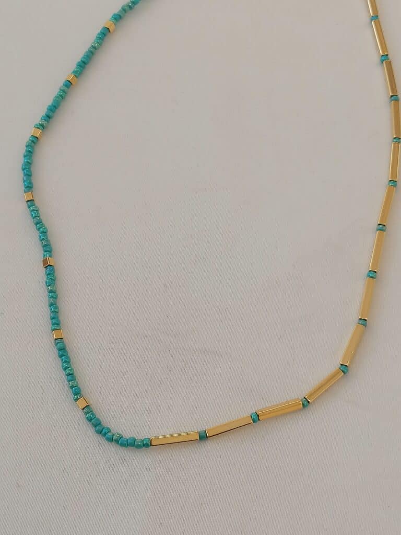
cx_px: 200
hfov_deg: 25.2
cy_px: 268
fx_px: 896
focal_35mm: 58
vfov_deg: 33.2
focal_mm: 4.75
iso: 50
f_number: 1.8
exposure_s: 1/50
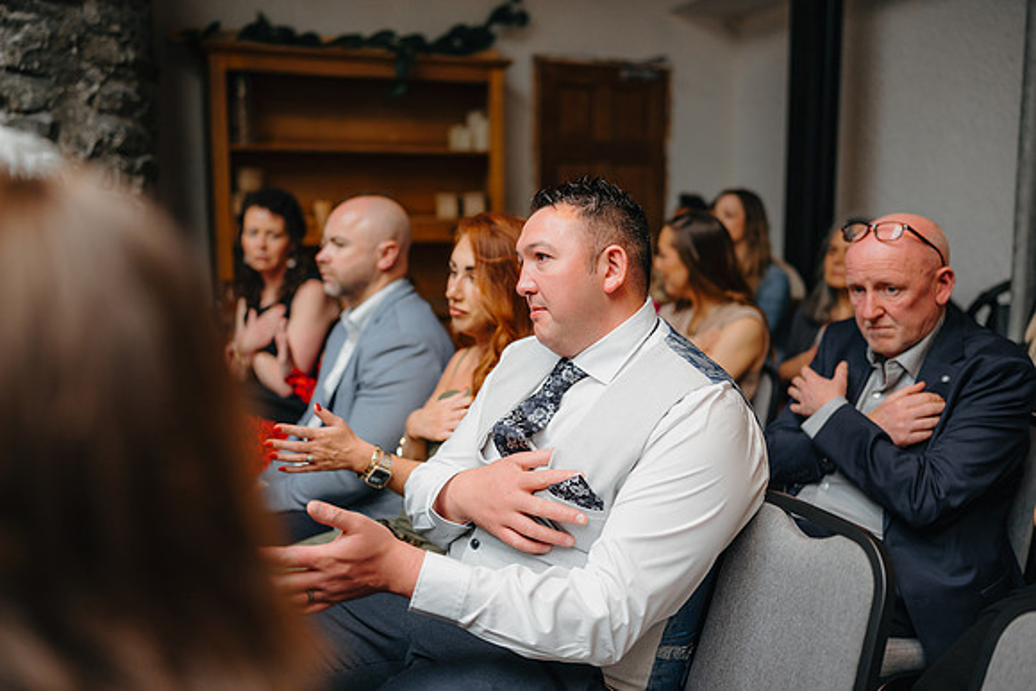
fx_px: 1007
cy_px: 346
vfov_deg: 37.9
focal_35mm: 35
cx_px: 518
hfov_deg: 54.4
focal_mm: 35
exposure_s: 1/400
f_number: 1.6
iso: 250
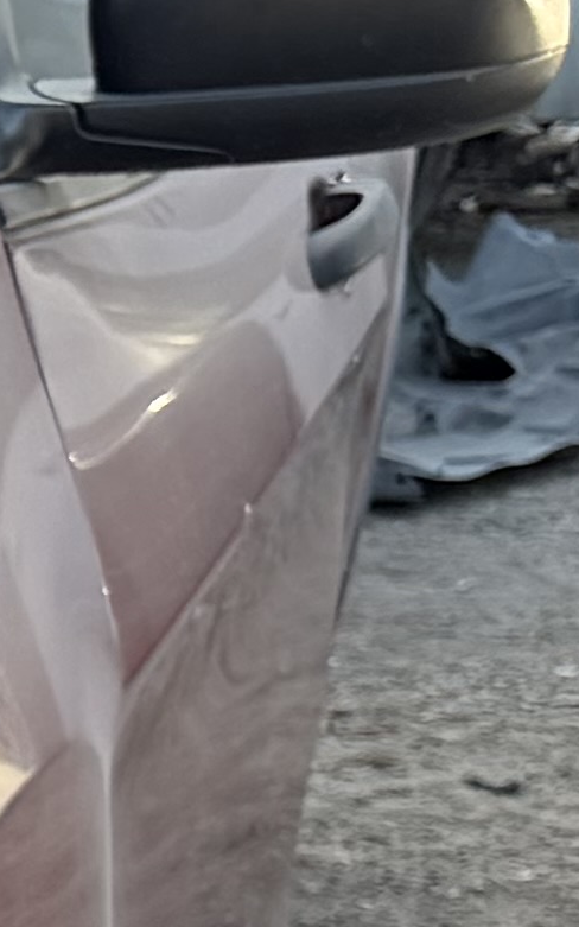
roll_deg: +1.3
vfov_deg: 10.8
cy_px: 1399
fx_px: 4697
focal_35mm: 186
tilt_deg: -21.8
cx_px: -1987
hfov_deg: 5.7
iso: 80
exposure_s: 1/643
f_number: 1.78
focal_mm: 6.76
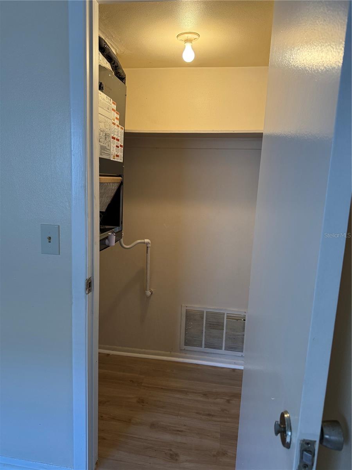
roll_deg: -2.6
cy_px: 235
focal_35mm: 24
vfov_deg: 71.6
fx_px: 325
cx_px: 176
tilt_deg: -8.8
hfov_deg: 56.8
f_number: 1.78
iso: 200
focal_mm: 6.76
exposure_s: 1/129
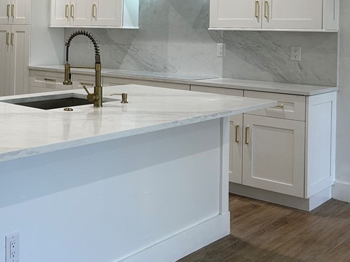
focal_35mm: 55
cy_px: 36
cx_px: -1
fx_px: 556
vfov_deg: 25.9
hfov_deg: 32.1
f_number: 1.5
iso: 100
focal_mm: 5.7
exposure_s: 1/120
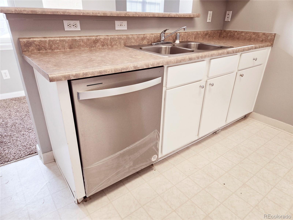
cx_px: 146
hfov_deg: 73.9
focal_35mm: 23
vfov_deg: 58.9
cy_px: 110
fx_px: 195
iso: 64
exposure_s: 1/120
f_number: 1.8
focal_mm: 5.4
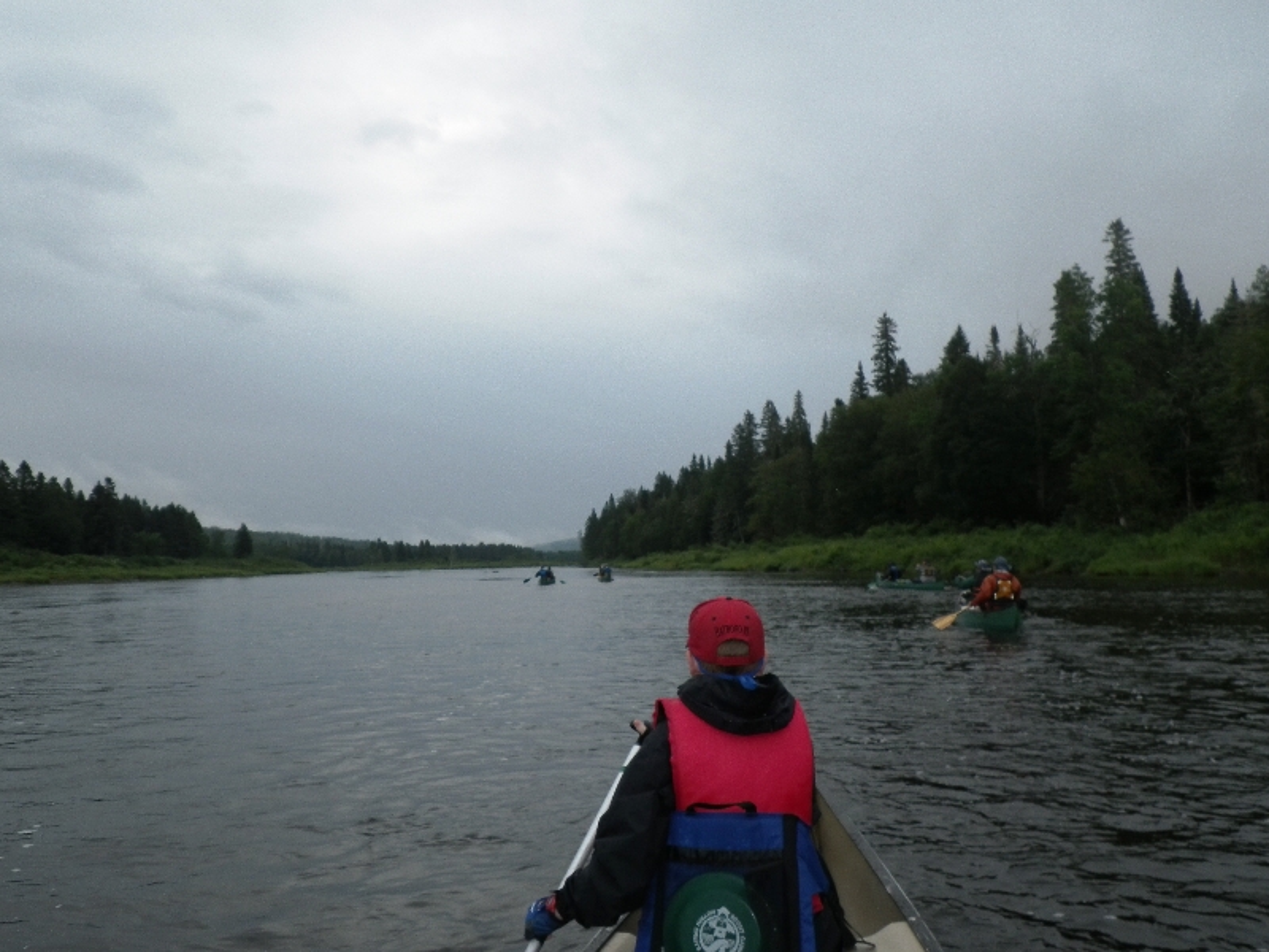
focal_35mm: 28
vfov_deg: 49.7
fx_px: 1026
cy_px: 476
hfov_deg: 63.4
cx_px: 634
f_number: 4.2
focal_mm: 5
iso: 100
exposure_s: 1/640
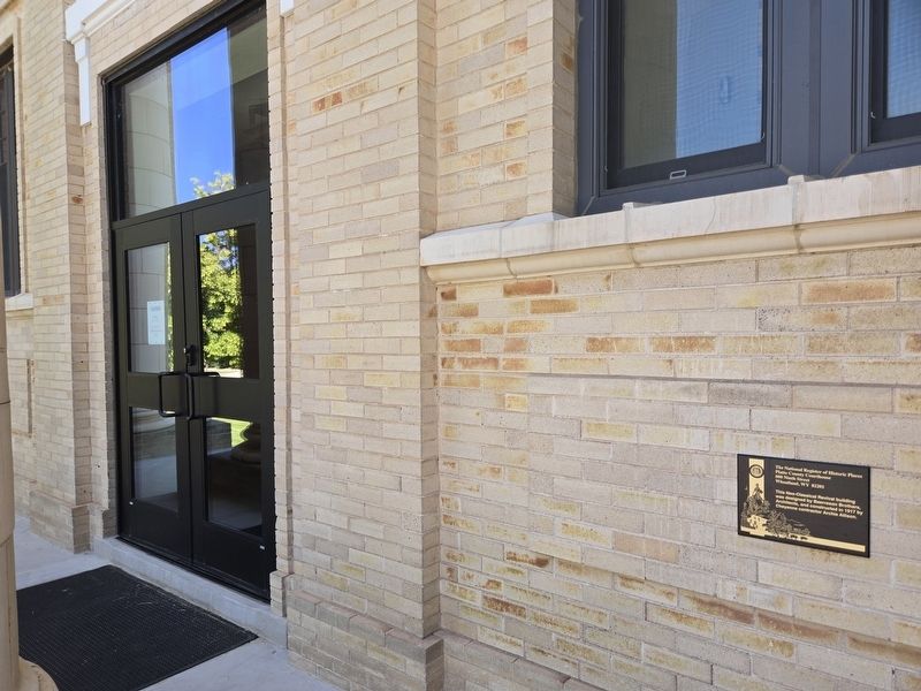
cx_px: 460
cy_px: 346
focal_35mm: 23
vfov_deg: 58.9
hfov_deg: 73.9
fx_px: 612
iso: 40
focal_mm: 5.4
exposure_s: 1/180
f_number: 1.8
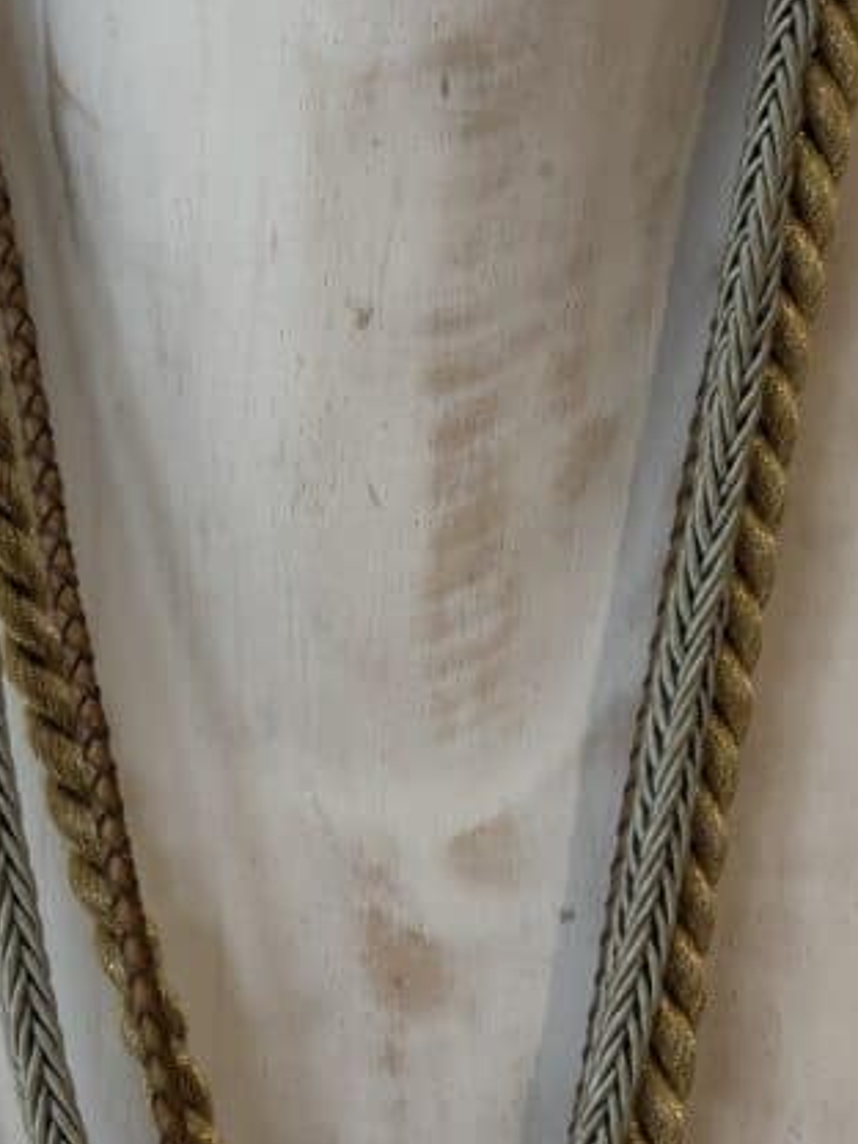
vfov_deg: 30.3
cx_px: 322
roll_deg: -1.4
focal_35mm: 64
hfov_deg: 22.9
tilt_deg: -2.1
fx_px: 2115
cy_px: 572
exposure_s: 1/684
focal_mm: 5.96
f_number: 1.6
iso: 50
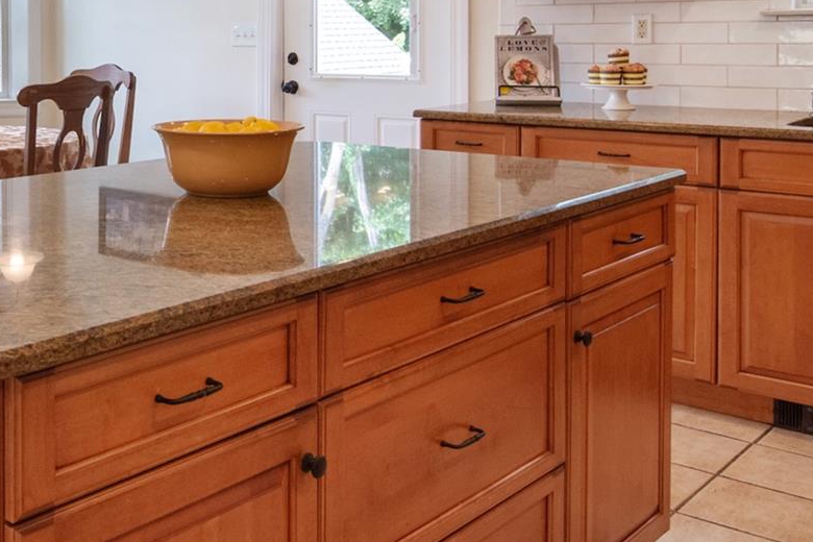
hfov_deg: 41.4
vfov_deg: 30.0
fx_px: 978
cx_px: 73
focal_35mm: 43
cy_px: 82
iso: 640
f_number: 11
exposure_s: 1/50
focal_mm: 11
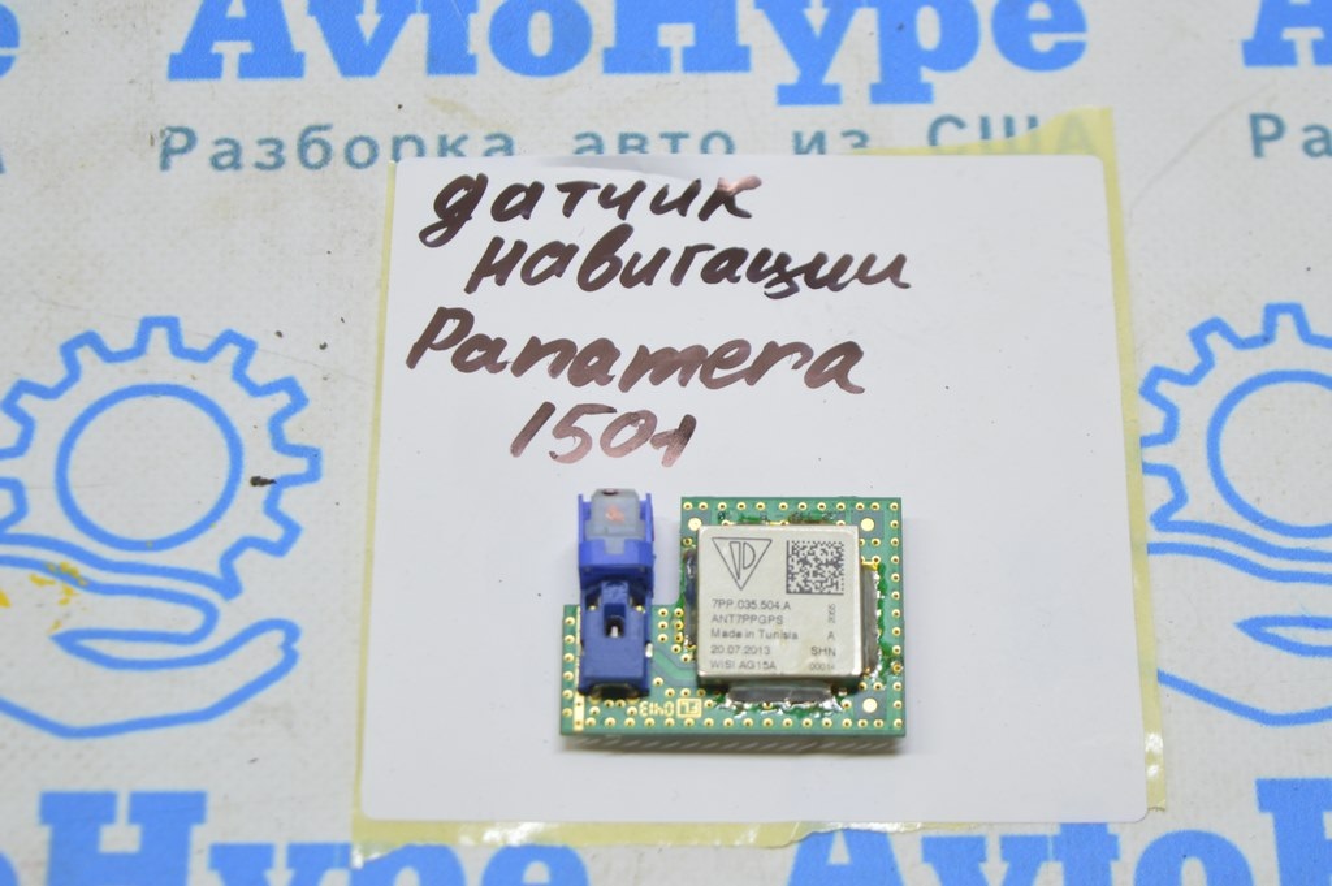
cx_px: 666
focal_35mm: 82
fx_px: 3050
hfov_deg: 24.6
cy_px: 443
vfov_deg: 16.5
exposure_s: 1/20
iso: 400
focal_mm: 55
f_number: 5.6
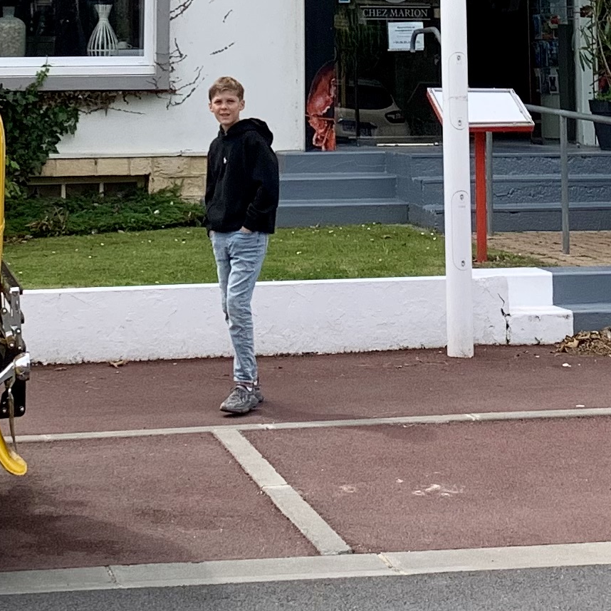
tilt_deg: +9.5
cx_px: 291
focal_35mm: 108
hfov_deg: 16.1
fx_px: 2157
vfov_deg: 15.1
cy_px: -259
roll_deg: -0.2
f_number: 1.8
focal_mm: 4.25
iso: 25
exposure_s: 1/1880
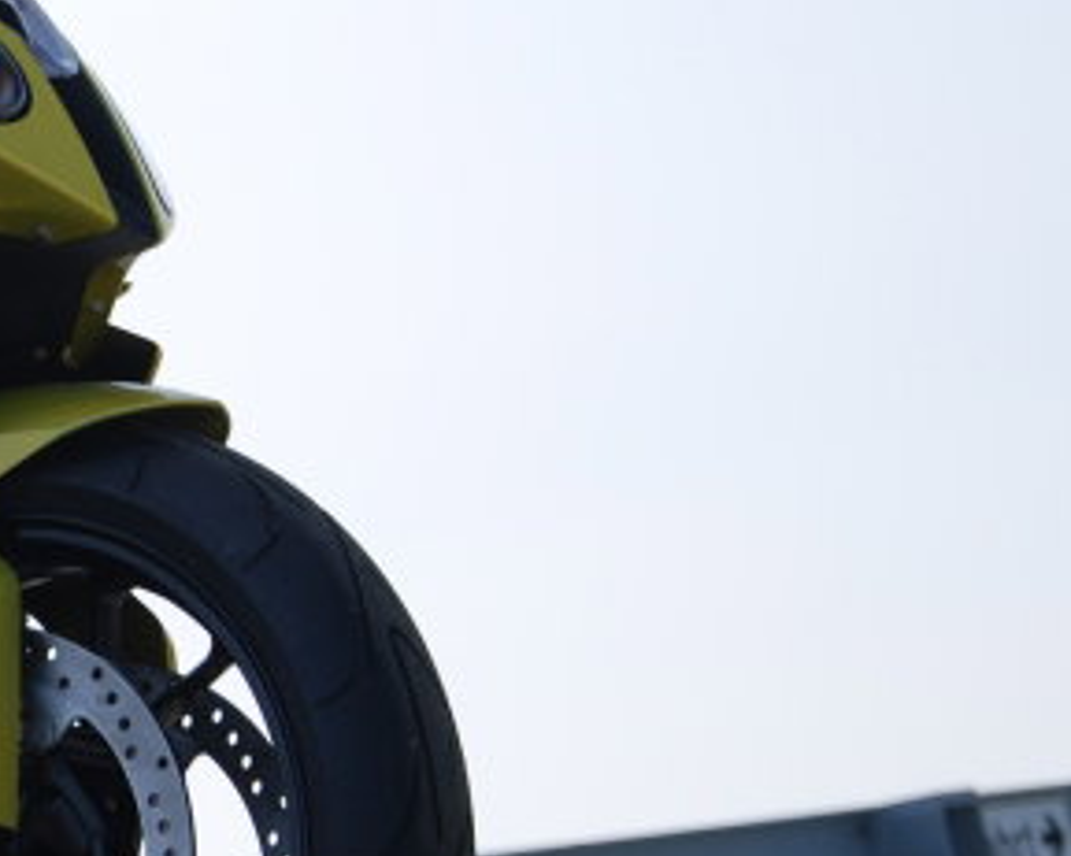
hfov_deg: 6.5
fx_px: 9348
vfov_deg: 5.2
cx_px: -671
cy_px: 567
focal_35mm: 295
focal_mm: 52
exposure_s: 1/125
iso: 100
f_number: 5.6
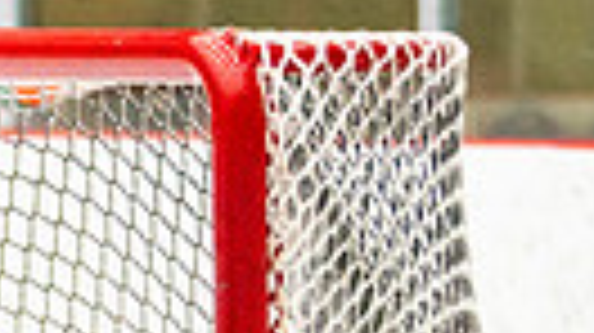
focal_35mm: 791
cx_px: -546
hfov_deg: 2.7
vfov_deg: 1.5
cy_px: 714
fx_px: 12449
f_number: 2.8
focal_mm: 120
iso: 3200
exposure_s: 1/640
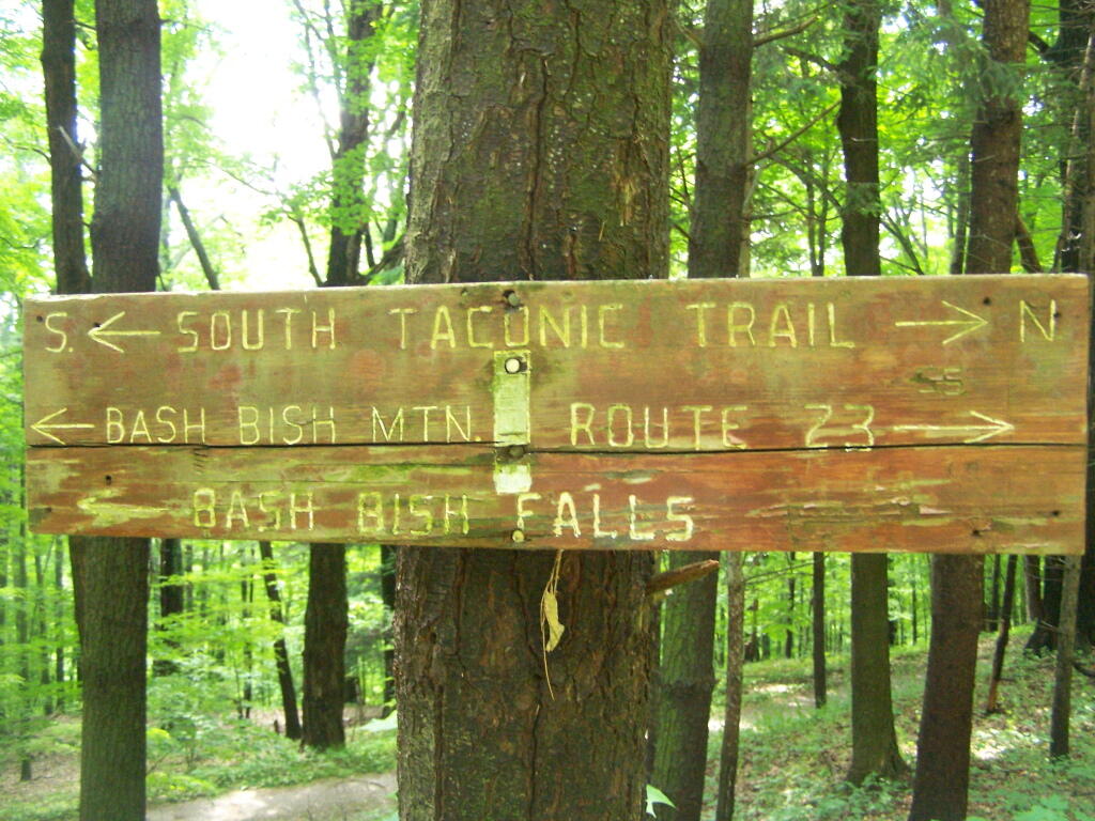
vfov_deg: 37.7
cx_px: 548
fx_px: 1202
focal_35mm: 38
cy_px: 410
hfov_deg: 49.0
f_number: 2.8
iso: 400
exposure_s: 1/30
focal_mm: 6.3
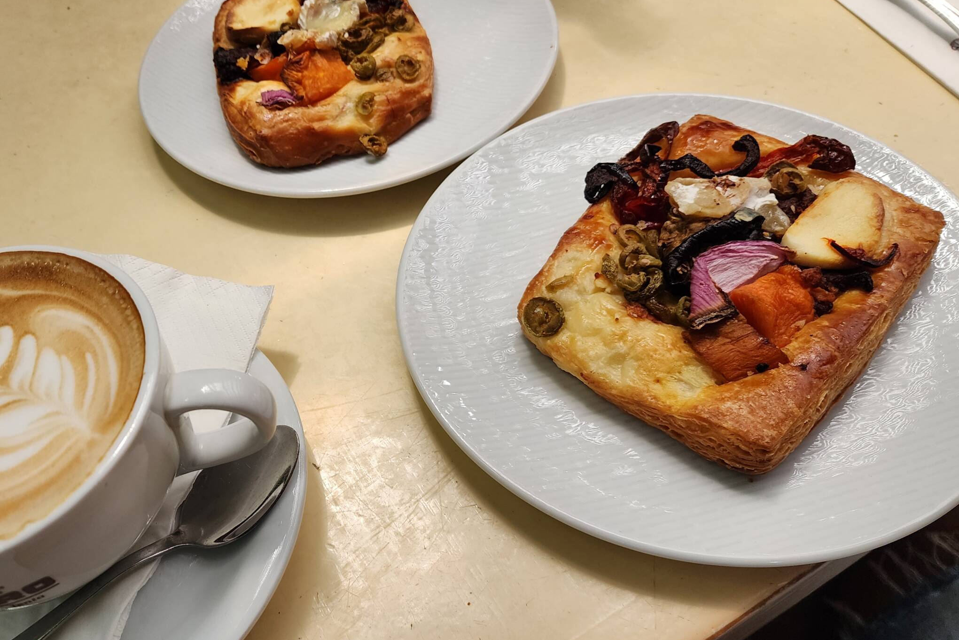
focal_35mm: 30
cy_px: 334
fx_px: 799
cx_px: 361
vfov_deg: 43.6
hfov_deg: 61.1
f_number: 1.8
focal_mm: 6.4
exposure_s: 1/180
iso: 125
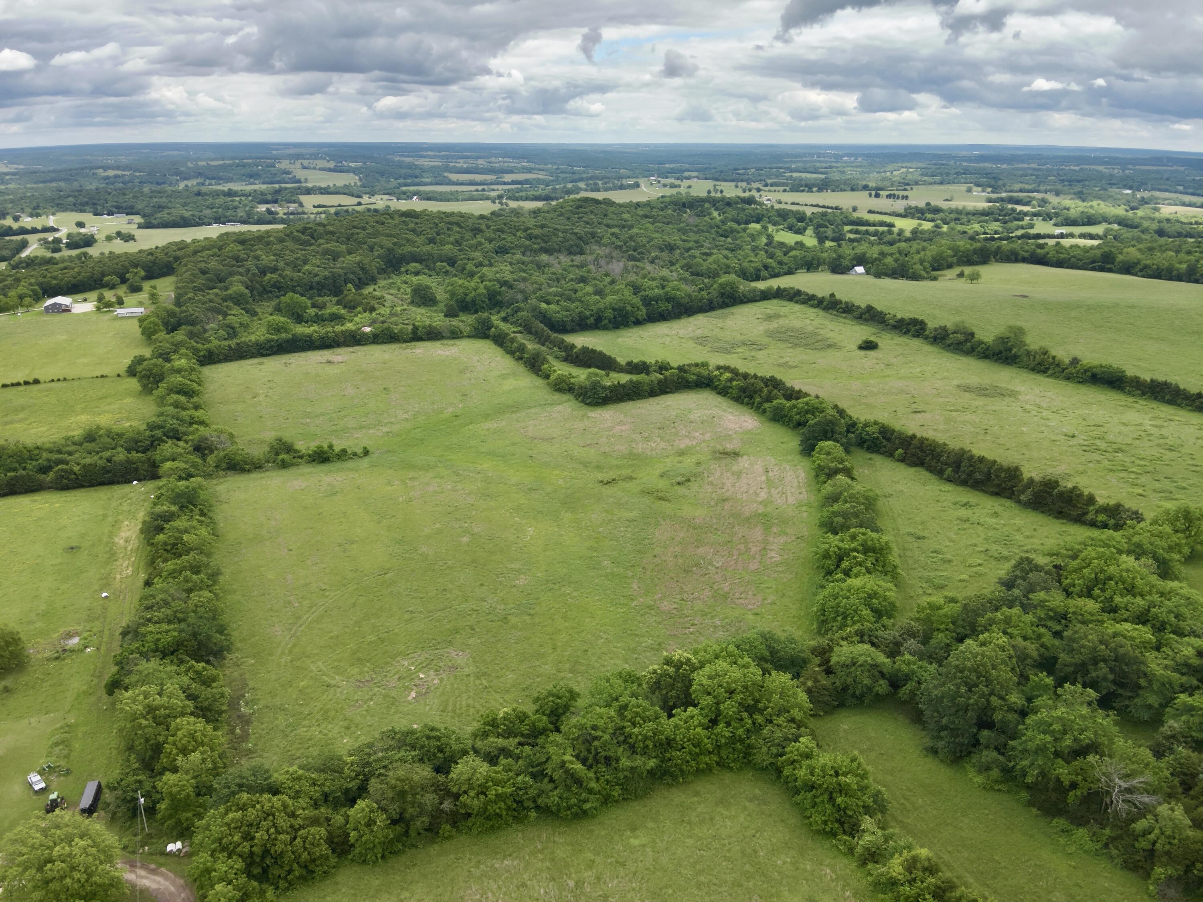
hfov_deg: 71.6
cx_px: 602
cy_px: 451
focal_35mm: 24
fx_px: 834
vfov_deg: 56.8
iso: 100
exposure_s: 1/725
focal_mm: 4.4
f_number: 2.8
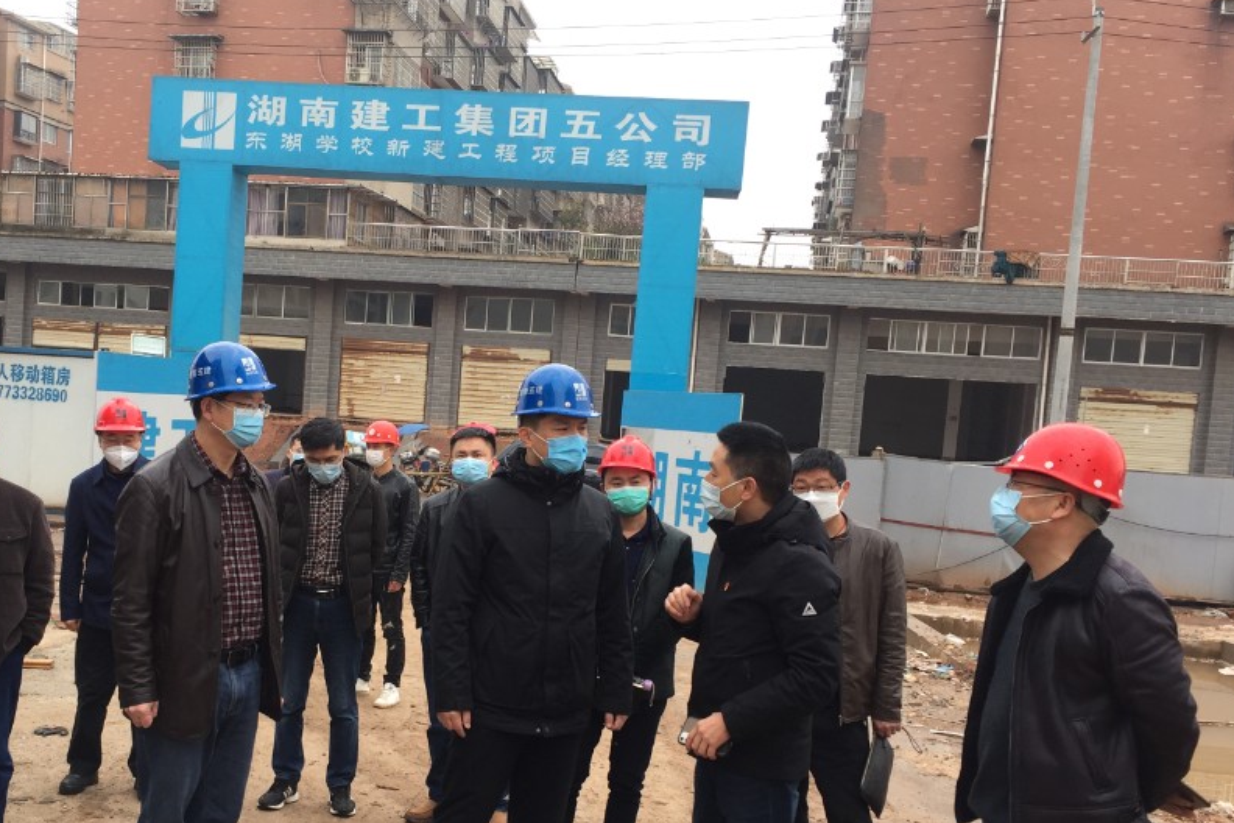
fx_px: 1337
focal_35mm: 39
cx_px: 457
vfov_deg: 34.1
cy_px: 505
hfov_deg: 49.0
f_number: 2.2
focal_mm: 4.15
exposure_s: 1/146
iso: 32
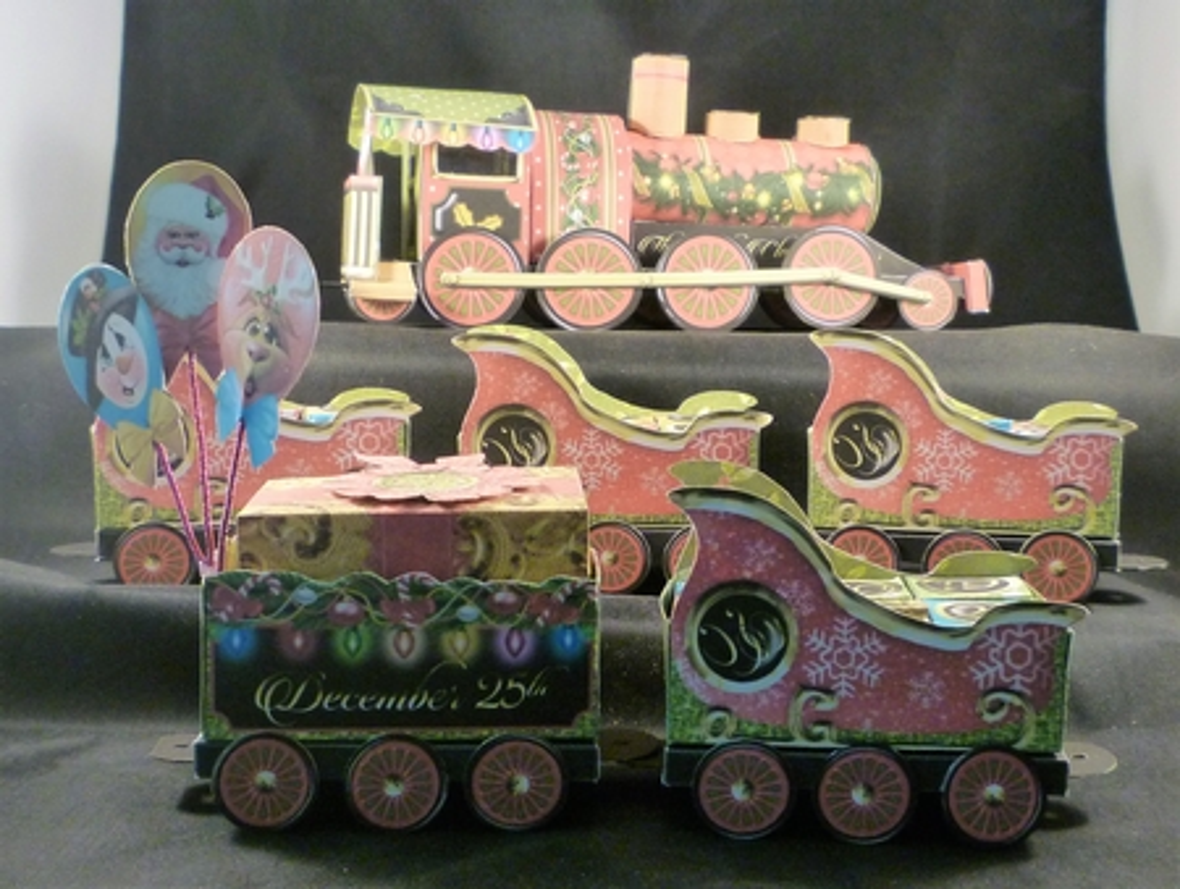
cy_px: 444
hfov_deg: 61.6
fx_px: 990
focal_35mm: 29
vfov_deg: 48.3
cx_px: 590
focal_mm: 5.2
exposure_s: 1/30
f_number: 3.3
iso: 320
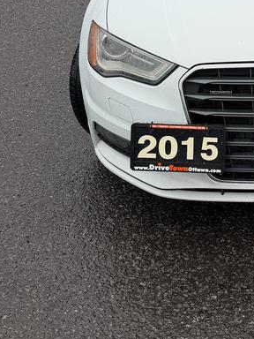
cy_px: 34
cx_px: 287
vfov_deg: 30.7
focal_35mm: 60
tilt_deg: -18.7
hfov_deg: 22.8
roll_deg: -0.9
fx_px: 587
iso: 80
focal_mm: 6.76
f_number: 1.78
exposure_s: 1/372
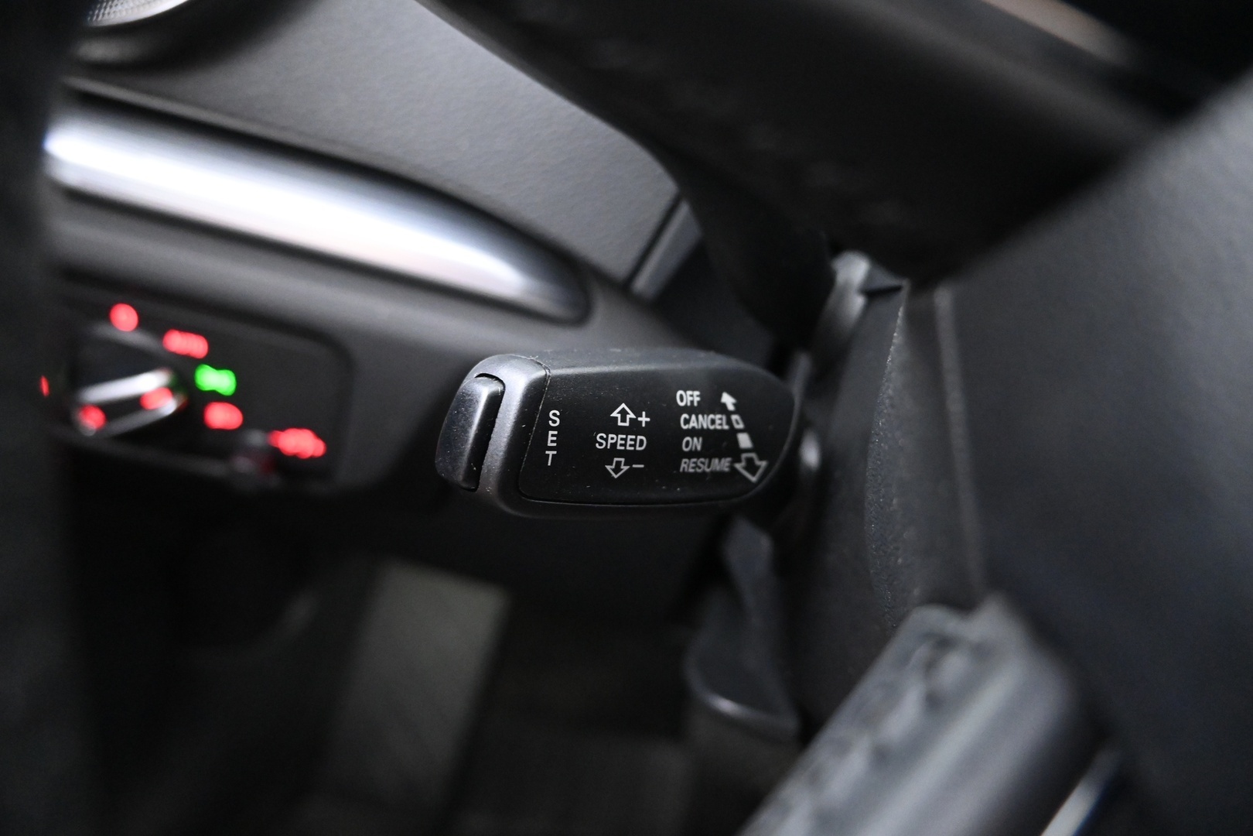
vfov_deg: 50.4
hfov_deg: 70.4
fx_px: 887
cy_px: 418
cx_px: 626
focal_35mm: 26
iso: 5000
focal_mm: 17
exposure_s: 1/5
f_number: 3.5
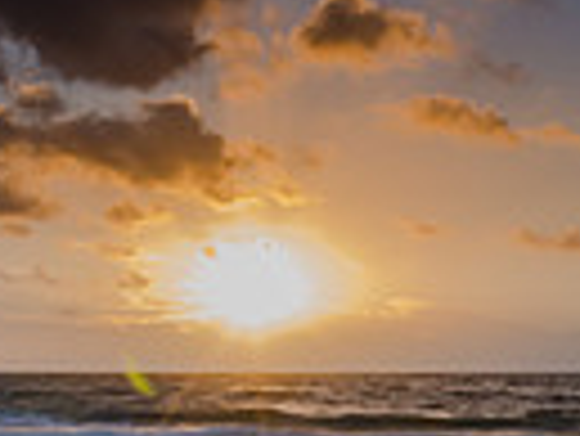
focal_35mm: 104
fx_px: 1744
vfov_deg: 14.2
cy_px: 285
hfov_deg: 18.9
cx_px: 337
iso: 31
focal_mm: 24
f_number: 18
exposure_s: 1/2
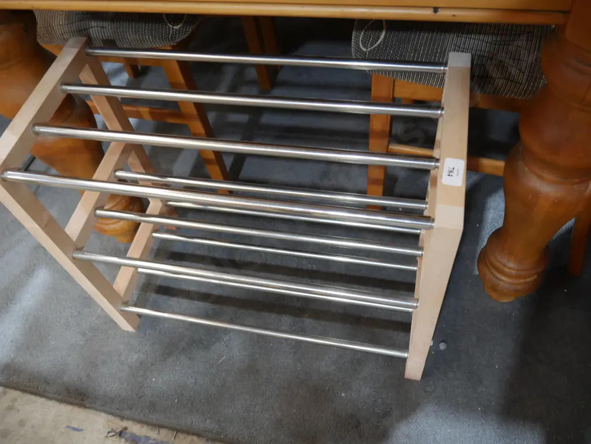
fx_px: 547
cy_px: 222
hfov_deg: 56.8
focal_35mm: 32
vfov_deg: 44.2
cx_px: 296
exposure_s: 1/60
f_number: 3.6
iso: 1250
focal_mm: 16
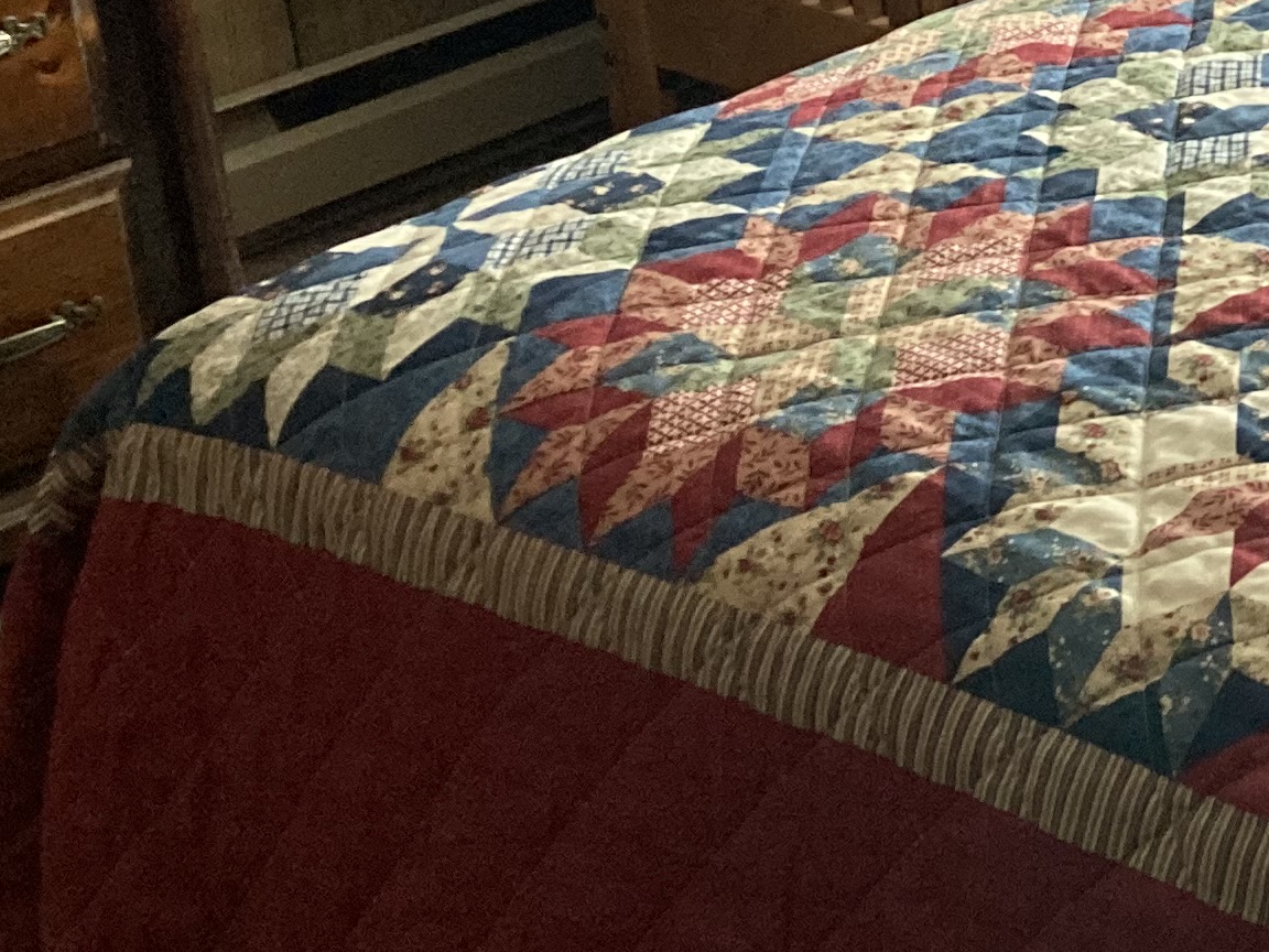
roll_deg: +2.7
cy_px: -335
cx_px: 2149
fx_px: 3593
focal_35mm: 98
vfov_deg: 14.4
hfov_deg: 17.1
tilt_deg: -15.3
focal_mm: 3.99
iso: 500
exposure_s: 1/30
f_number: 1.8
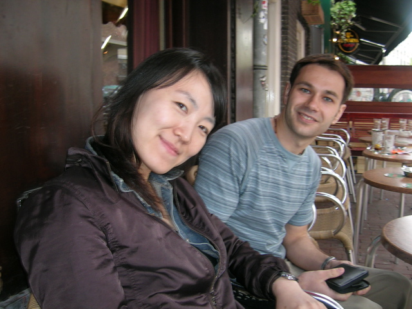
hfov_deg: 52.6
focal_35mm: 35
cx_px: 206
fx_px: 417
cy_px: 154
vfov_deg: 40.7
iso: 50
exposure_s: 1/30
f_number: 2.8
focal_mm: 5.4
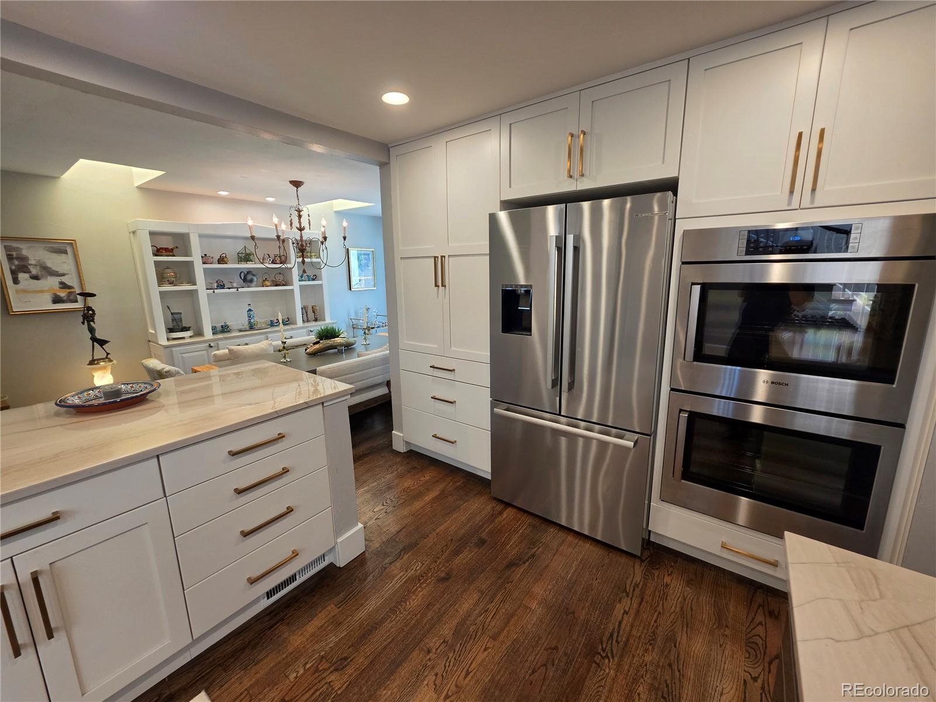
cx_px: 468
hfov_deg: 106.2
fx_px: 352
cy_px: 351
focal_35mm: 13
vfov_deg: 89.9
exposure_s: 1/120
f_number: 1.9
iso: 160
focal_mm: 2.2
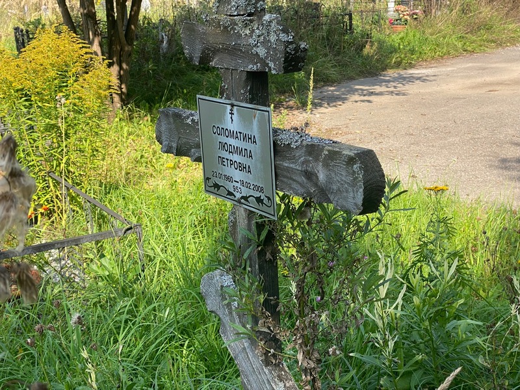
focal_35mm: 52
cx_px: 260
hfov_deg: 36.8
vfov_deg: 28.0
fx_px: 781
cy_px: 195
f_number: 2
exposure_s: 1/494
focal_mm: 6
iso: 20
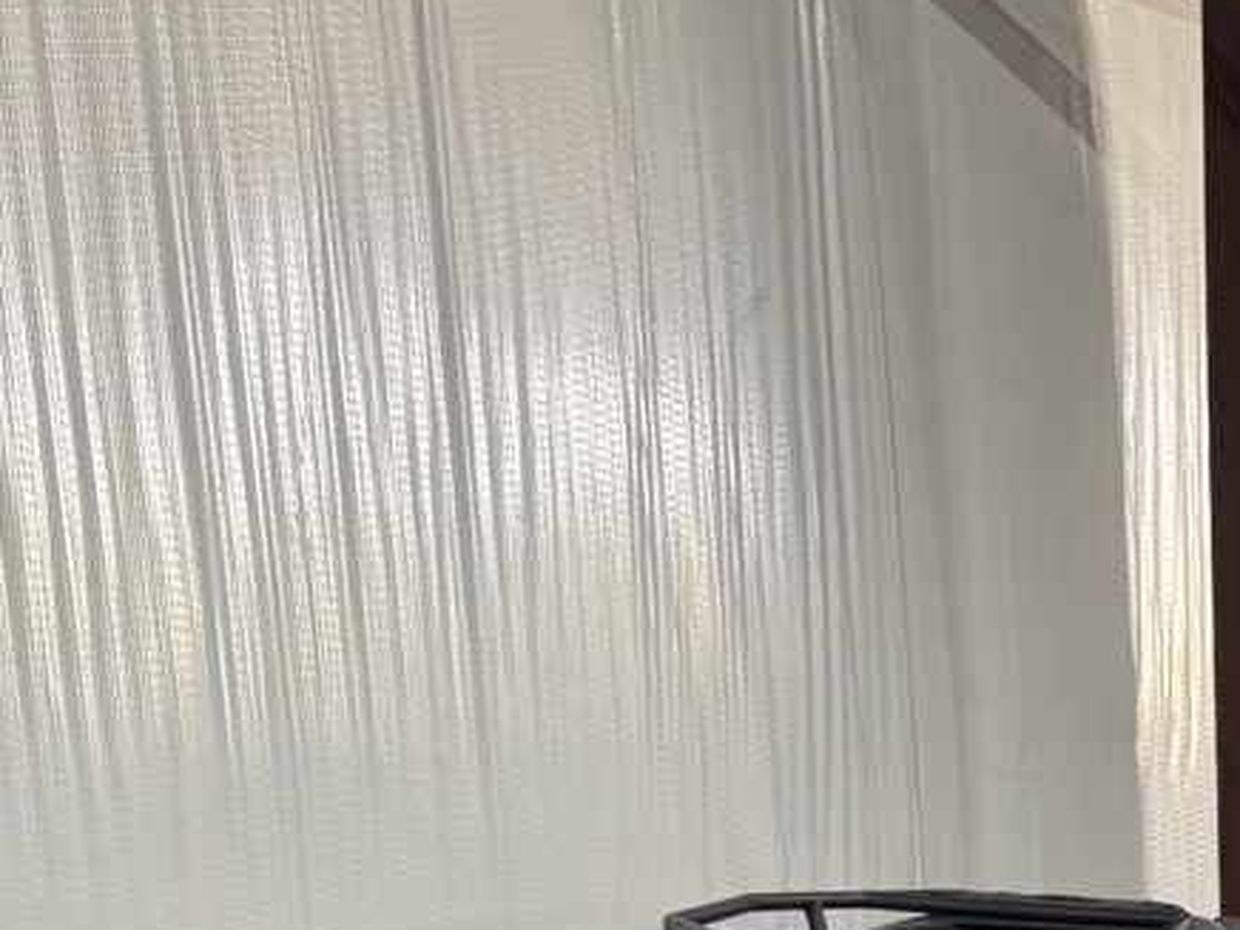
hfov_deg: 20.6
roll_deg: -0.3
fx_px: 3152
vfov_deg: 15.0
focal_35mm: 88
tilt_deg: -13.6
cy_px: 1584
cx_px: 1544
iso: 160
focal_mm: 6.76
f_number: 1.78
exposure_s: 1/60
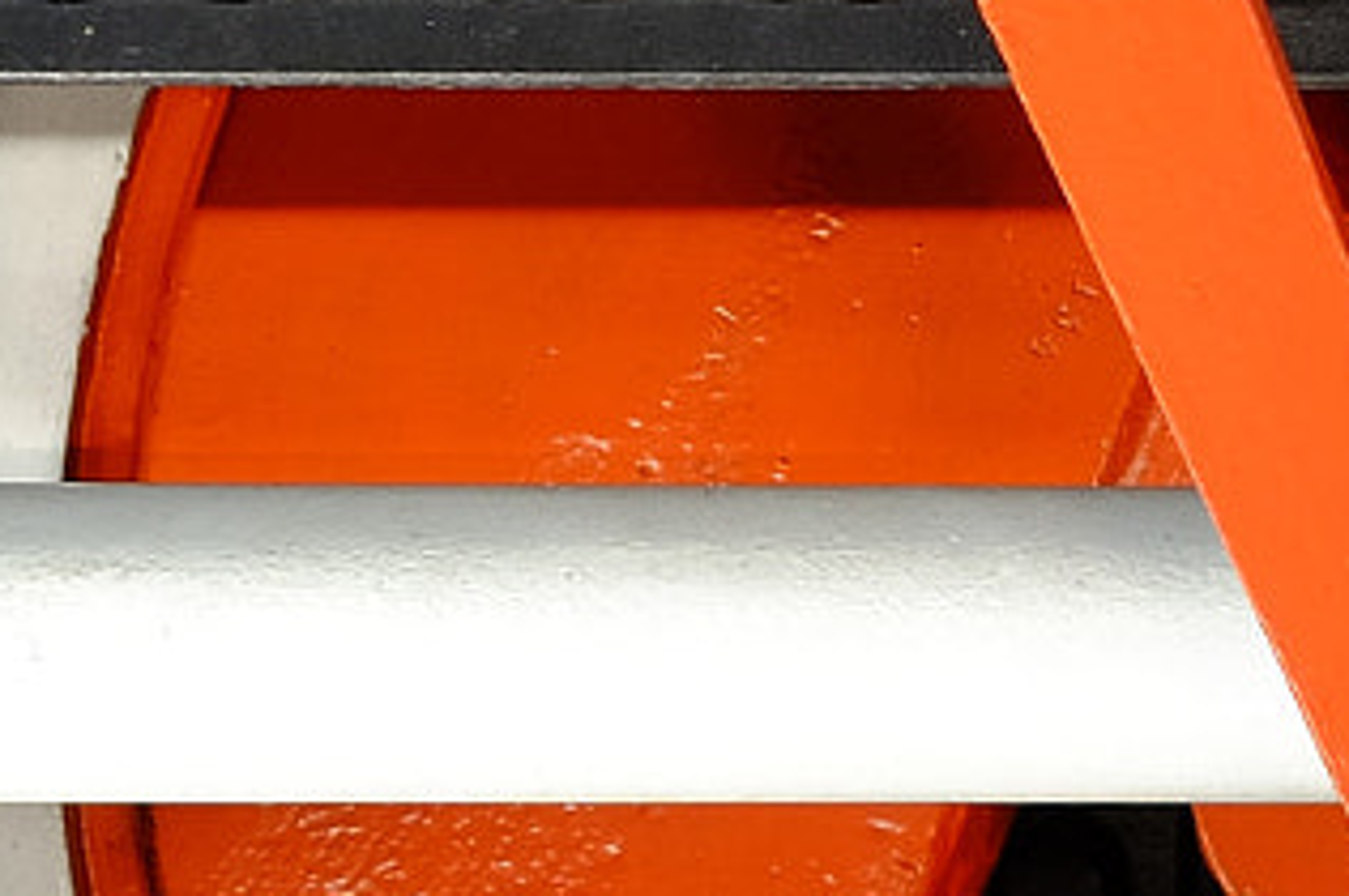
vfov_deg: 6.3
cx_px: 2847
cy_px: 299
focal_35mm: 218
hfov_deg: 8.8
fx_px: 8160
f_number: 8
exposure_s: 3.7
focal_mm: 28.9
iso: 200
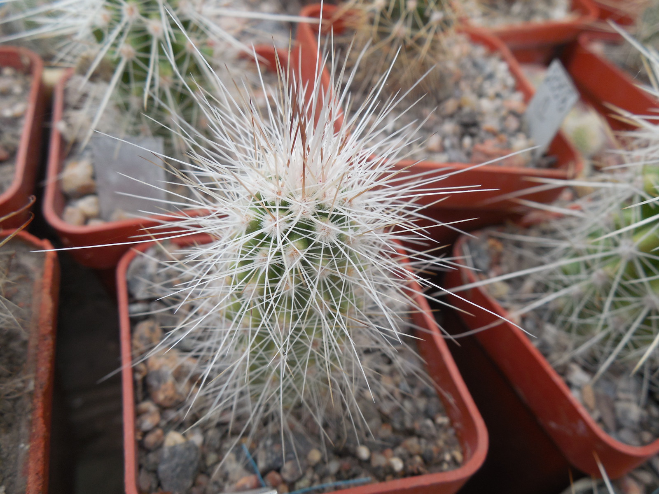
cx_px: 330
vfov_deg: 45.4
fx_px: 590
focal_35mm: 31
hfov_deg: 58.4
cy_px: 247
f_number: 3.6
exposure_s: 1/40
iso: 125
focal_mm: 5.6
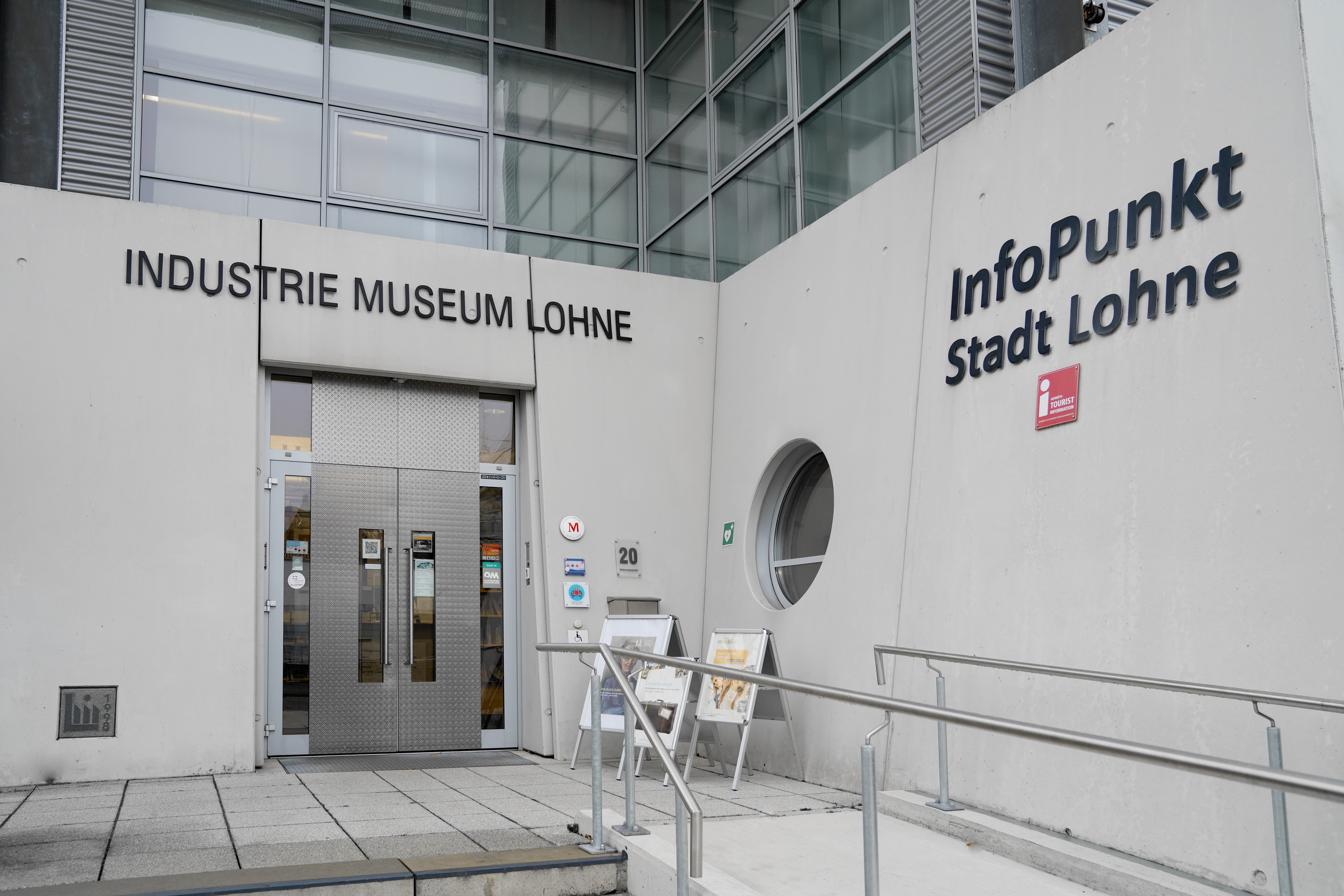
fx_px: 1083
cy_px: 448
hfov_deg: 63.7
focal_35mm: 29
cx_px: 672
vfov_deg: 45.0
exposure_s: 1/160
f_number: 4
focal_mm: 29
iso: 400
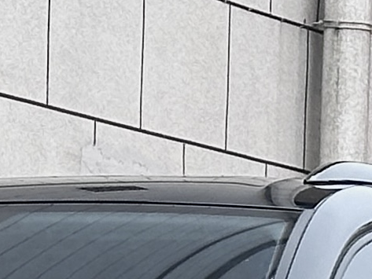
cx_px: -213
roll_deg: -0.6
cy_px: 756
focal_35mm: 337
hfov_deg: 5.8
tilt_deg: -2.6
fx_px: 3622
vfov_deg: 4.3
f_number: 1.78
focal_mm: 6.86
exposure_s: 1/1395
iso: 64
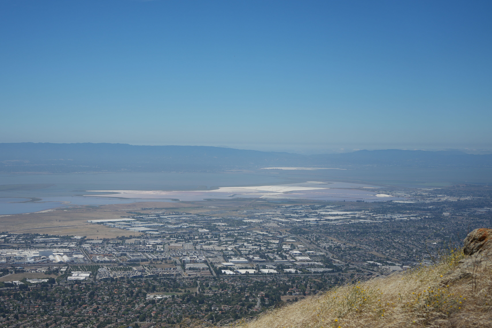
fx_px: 861
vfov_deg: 21.6
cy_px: 174
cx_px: 193
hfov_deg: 31.8
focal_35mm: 63
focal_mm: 50
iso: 200
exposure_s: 1/2500
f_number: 4.5
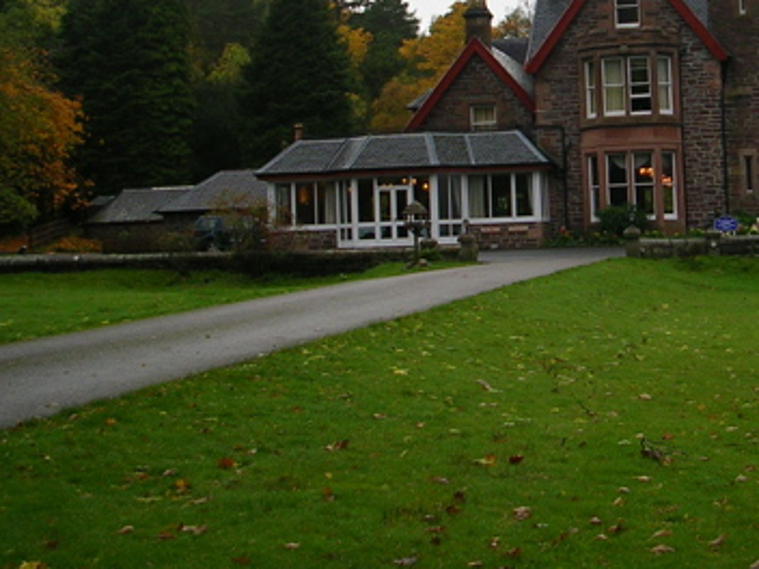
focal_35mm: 69
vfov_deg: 21.0
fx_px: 1513
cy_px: 101
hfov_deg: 27.4
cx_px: 647
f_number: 2.8
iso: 50
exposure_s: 1/116
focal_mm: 5.8
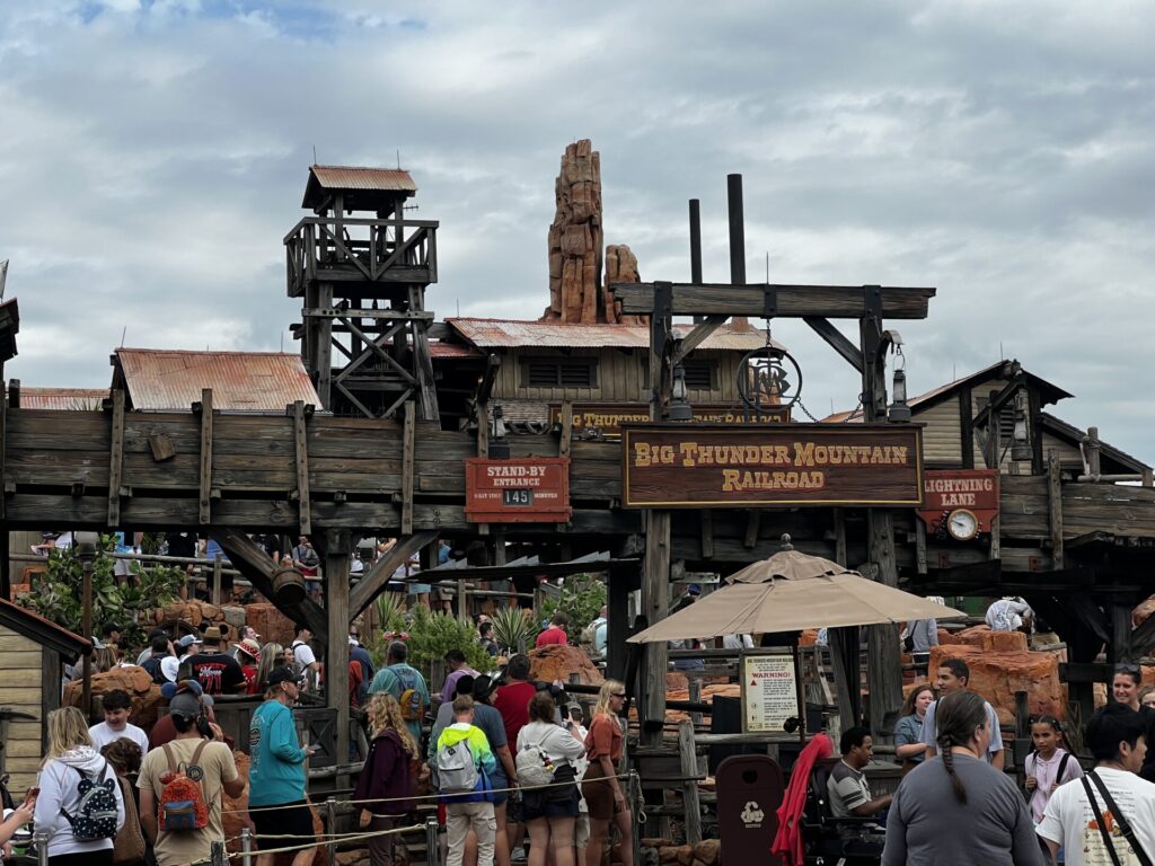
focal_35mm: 77
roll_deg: +1.3
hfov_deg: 25.3
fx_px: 2569
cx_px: 578
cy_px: 433
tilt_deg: +6.9
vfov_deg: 19.1
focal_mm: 9
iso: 32
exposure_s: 1/699
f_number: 2.8
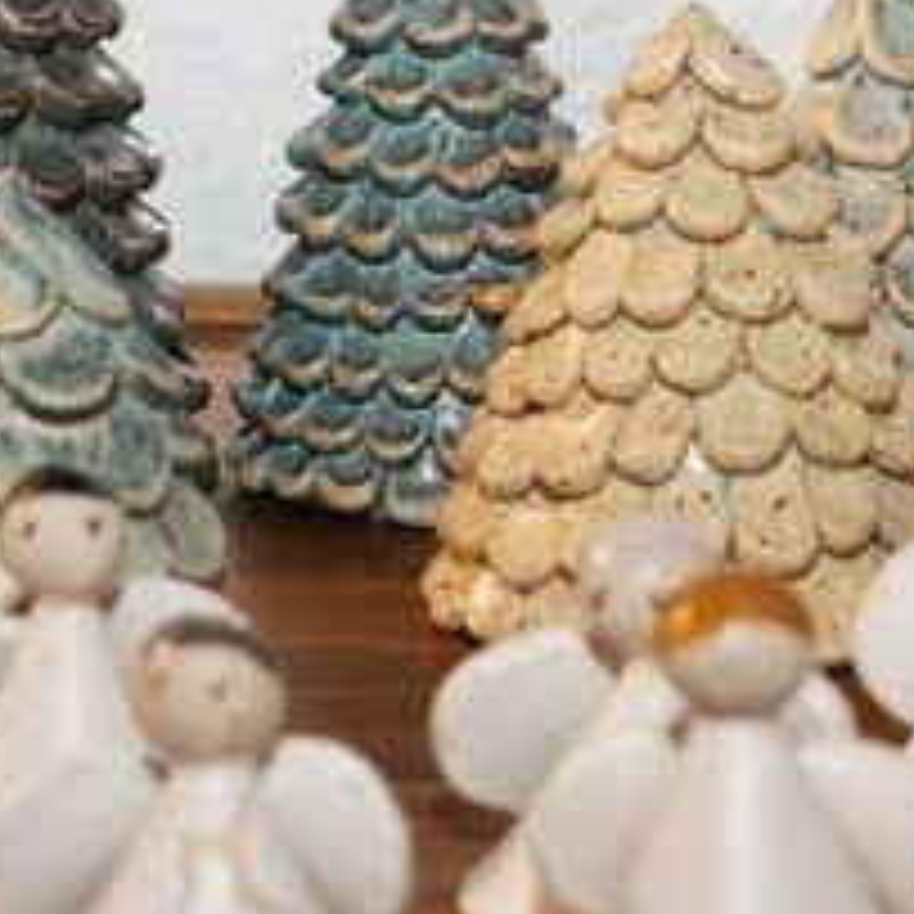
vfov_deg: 12.9
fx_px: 3973
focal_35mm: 133
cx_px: 761
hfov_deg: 13.0
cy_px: -29
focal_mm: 31
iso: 800
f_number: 4
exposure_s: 1/125
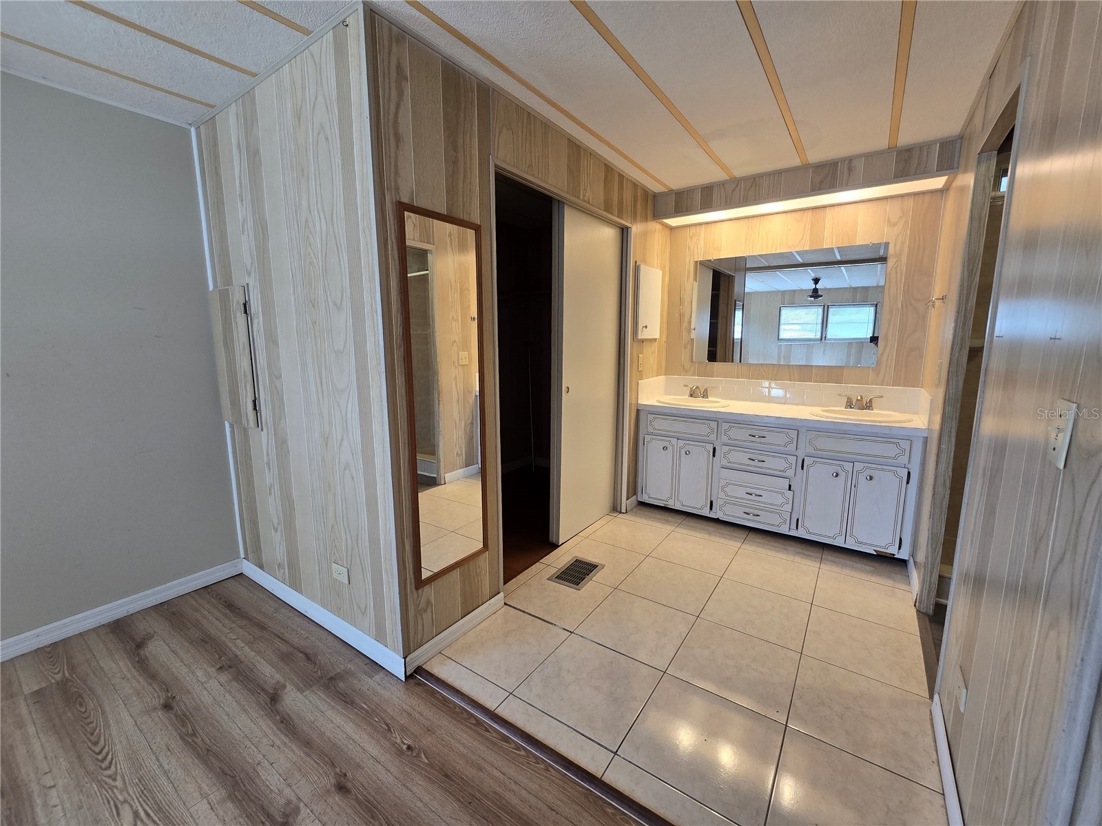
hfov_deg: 106.2
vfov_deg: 89.9
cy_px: 413
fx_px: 414
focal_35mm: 13
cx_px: 551
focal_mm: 2.2
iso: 125
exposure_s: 1/60
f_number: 2.2
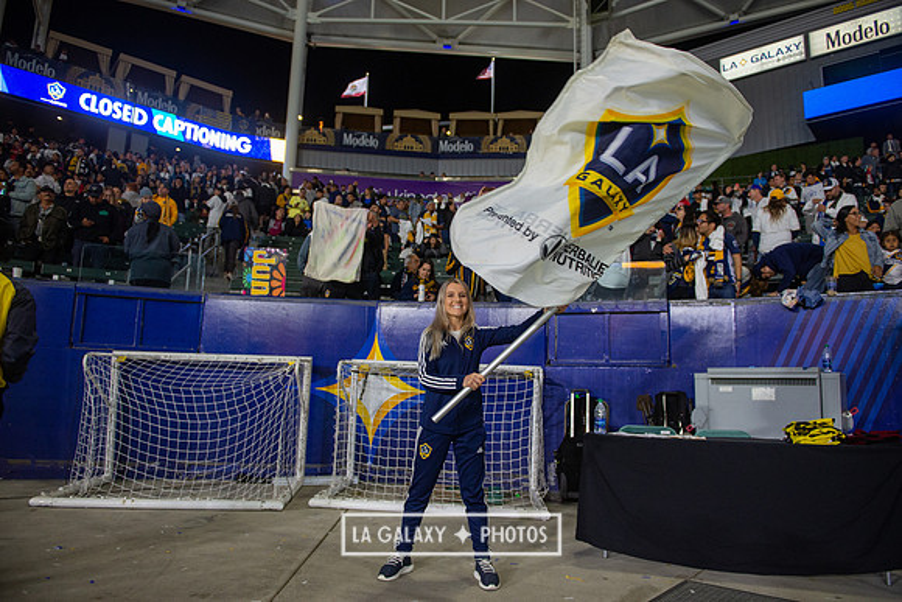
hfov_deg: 73.7
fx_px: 601
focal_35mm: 24
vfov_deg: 53.2
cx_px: 451
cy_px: 301
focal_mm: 24
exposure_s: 1/500
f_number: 2.8
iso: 1600
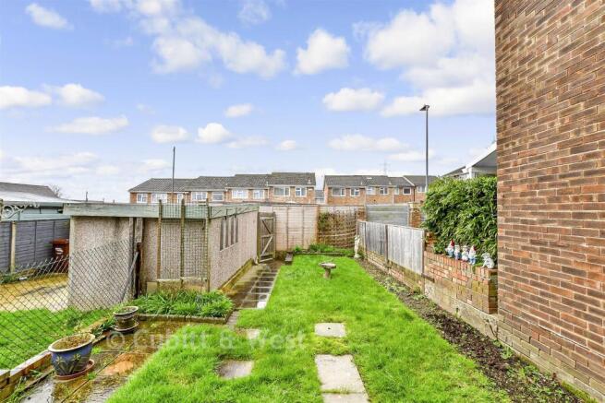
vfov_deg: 77.4
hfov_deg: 100.4
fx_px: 252
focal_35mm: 15
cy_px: 202
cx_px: 302
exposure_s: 1/60
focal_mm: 10
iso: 500
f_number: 8
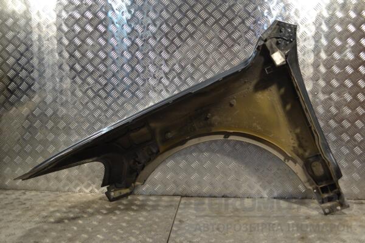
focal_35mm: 36
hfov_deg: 53.1
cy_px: 122
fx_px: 365
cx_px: 182
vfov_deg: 36.9
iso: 110
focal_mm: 24
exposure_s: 1/30
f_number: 4
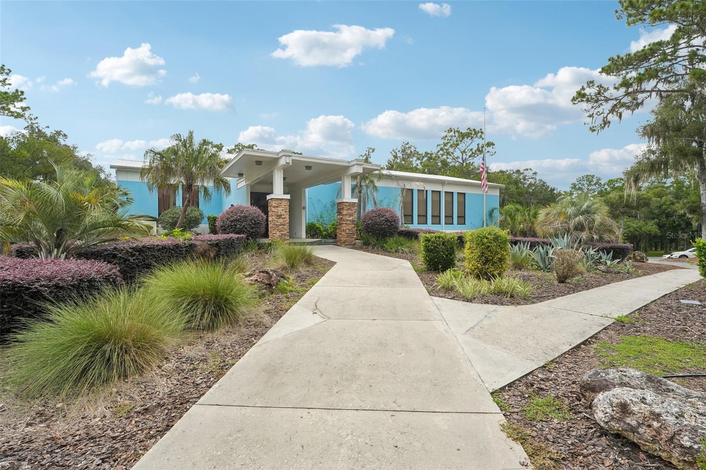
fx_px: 341
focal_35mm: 17
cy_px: 235
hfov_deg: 92.0
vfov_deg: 69.2
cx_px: 353
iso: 400
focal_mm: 17.4
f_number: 10
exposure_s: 1/160
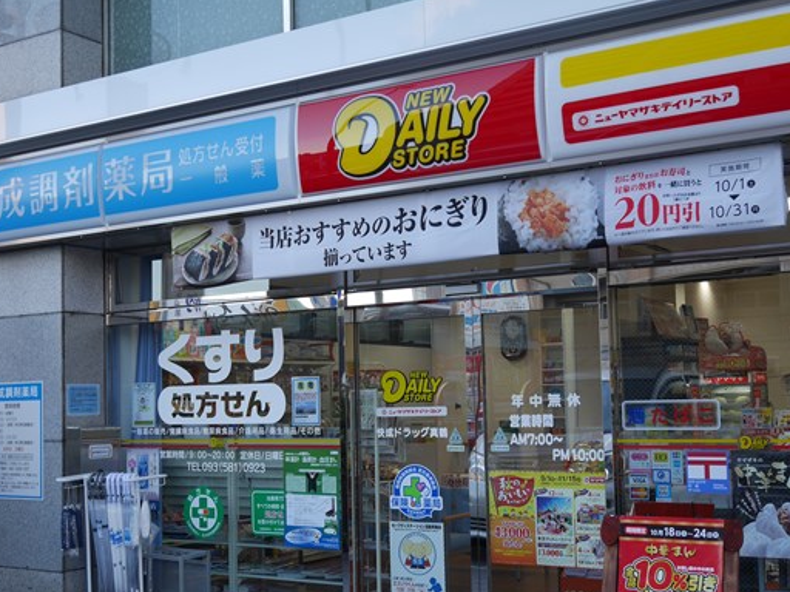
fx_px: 1141
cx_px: 372
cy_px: 328
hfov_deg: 38.2
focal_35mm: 50
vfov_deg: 29.1
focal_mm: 20
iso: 200
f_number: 4.6
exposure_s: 1/125
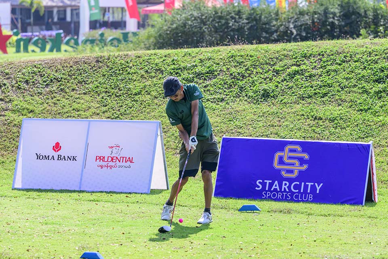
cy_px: 130
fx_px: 1401
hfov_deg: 15.8
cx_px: 194
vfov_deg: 10.5
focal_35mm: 130
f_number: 3.5
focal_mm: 130
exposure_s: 1/10000
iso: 1600
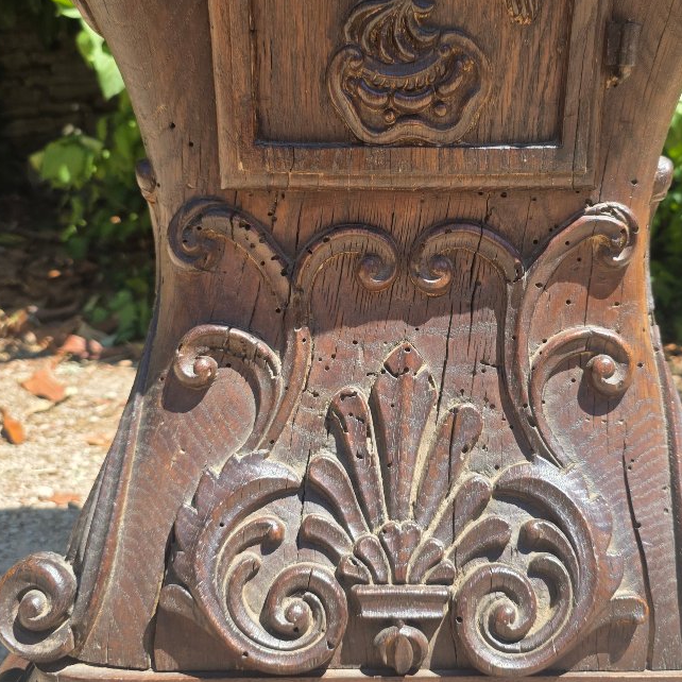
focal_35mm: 38
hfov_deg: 43.7
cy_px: 319
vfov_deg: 43.8
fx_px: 847
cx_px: 397
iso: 80
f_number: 1.7
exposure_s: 1/2163
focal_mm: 6.3
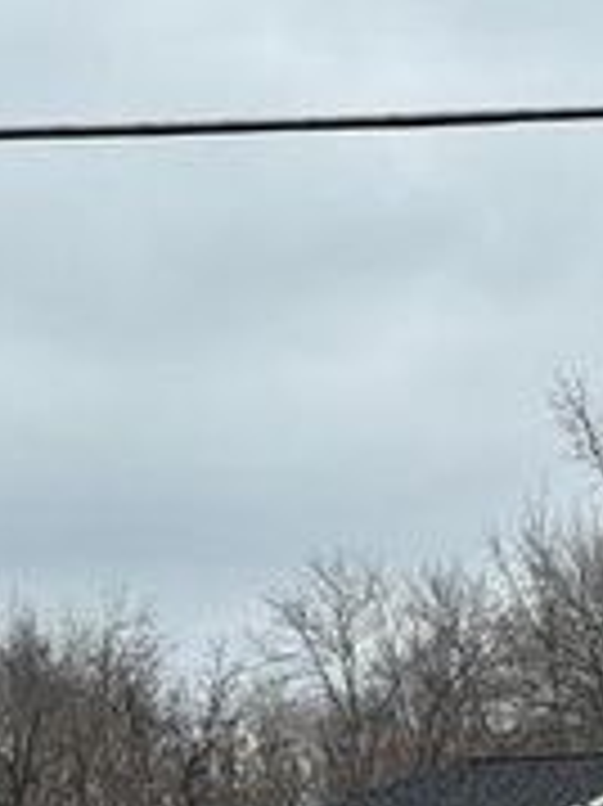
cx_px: 598
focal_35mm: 179
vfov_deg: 10.4
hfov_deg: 8.2
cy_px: 1421
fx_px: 4162
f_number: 1.78
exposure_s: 1/765
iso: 64
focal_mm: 6.76
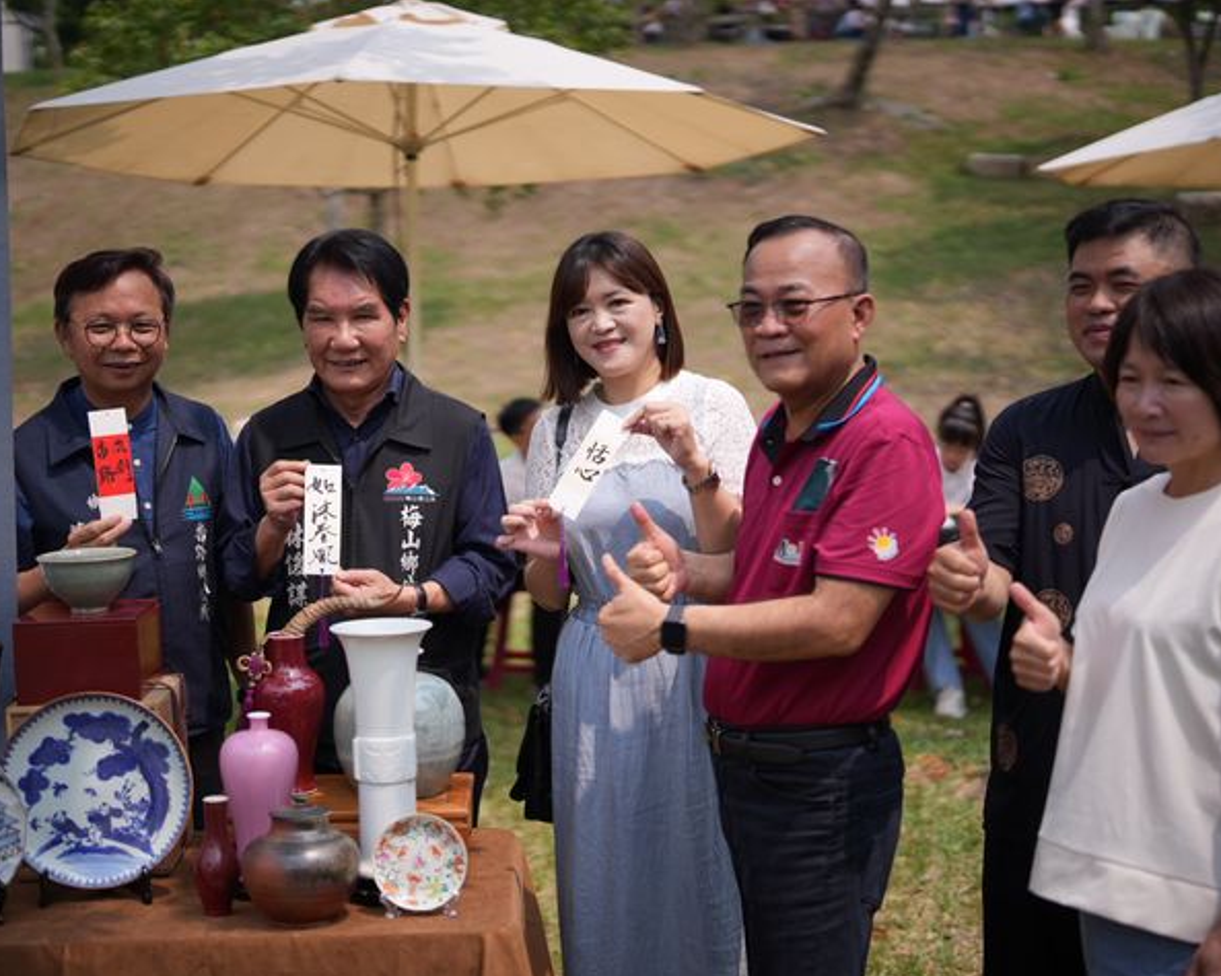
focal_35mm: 57
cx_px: 564
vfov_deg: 26.7
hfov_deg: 33.0
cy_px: 492
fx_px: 2059
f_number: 1.2
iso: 100
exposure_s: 1/8000
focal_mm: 50
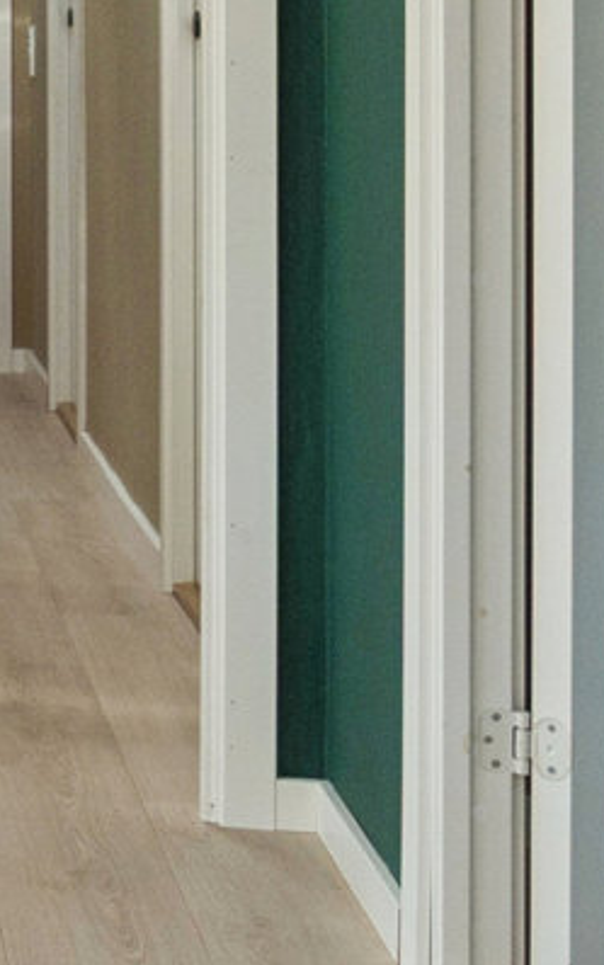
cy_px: 4
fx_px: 3237
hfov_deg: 8.7
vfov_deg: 16.6
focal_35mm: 123
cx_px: -1264
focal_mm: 16
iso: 200
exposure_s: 1/60
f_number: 8
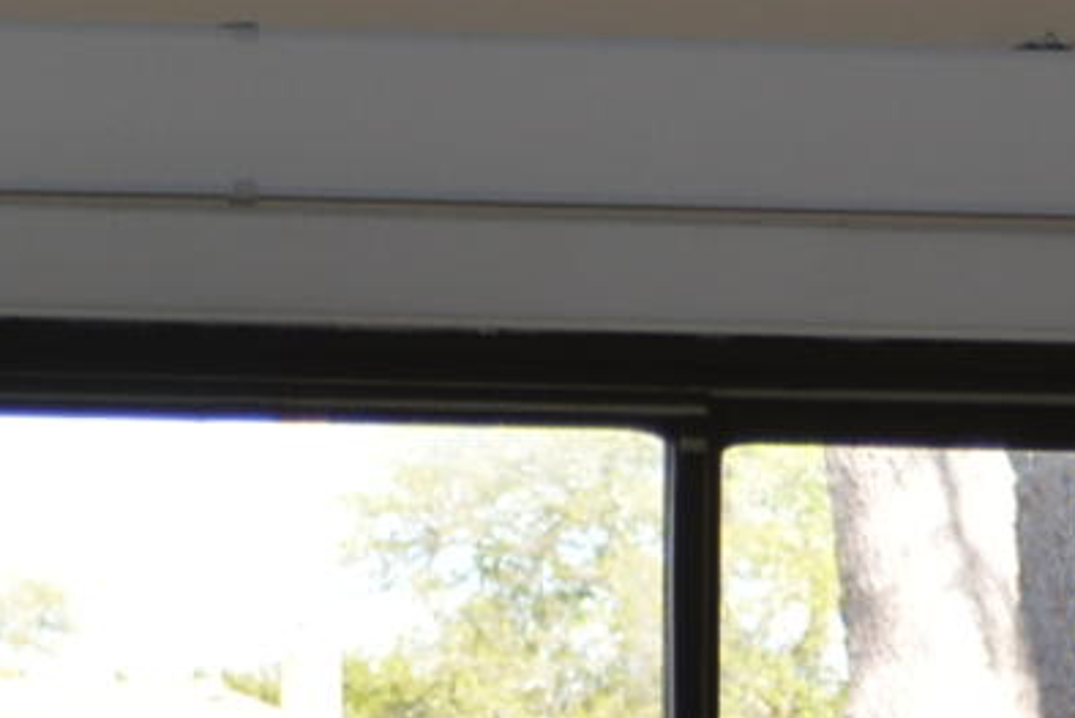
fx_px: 10246
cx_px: 226
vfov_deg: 3.9
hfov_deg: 6.0
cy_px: 1956
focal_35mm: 343
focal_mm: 30
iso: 100
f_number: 4.5
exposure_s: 1/60
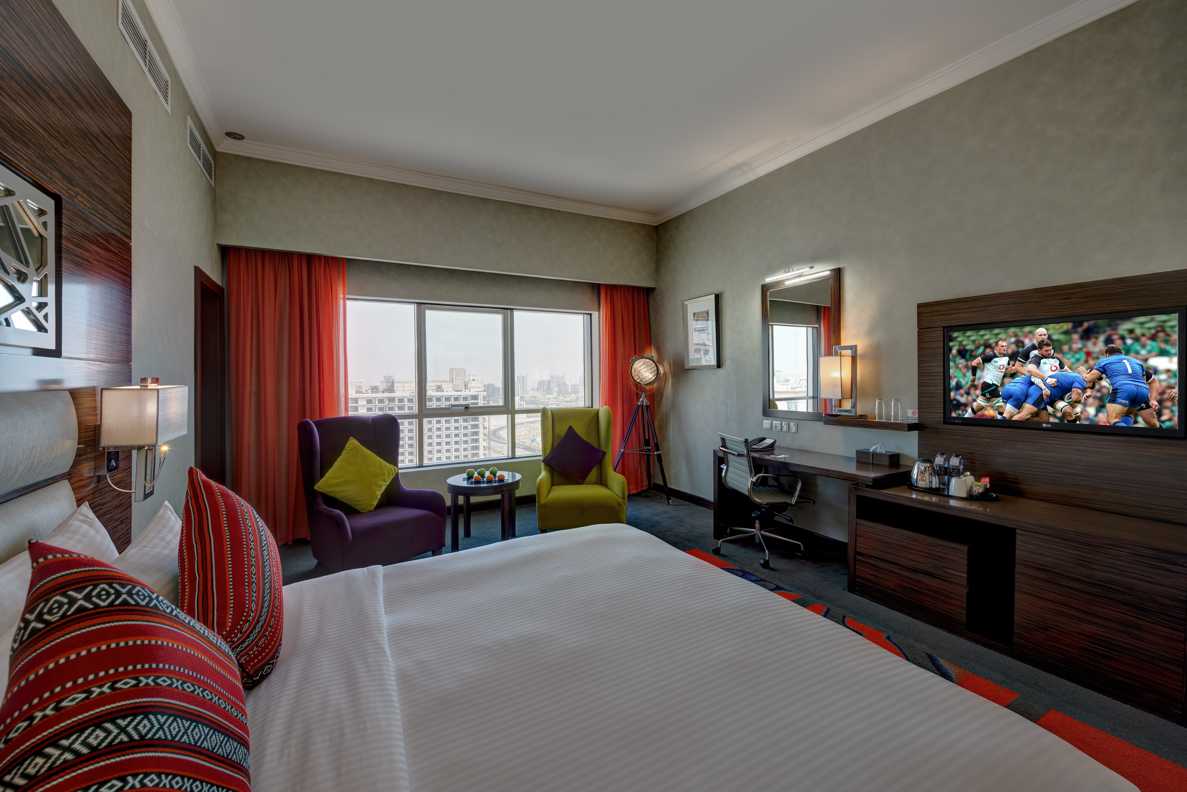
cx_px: 594
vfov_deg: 81.3
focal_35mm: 14
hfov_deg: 104.2
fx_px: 462
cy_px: 396
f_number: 8
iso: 100
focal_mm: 14
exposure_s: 1/2.5
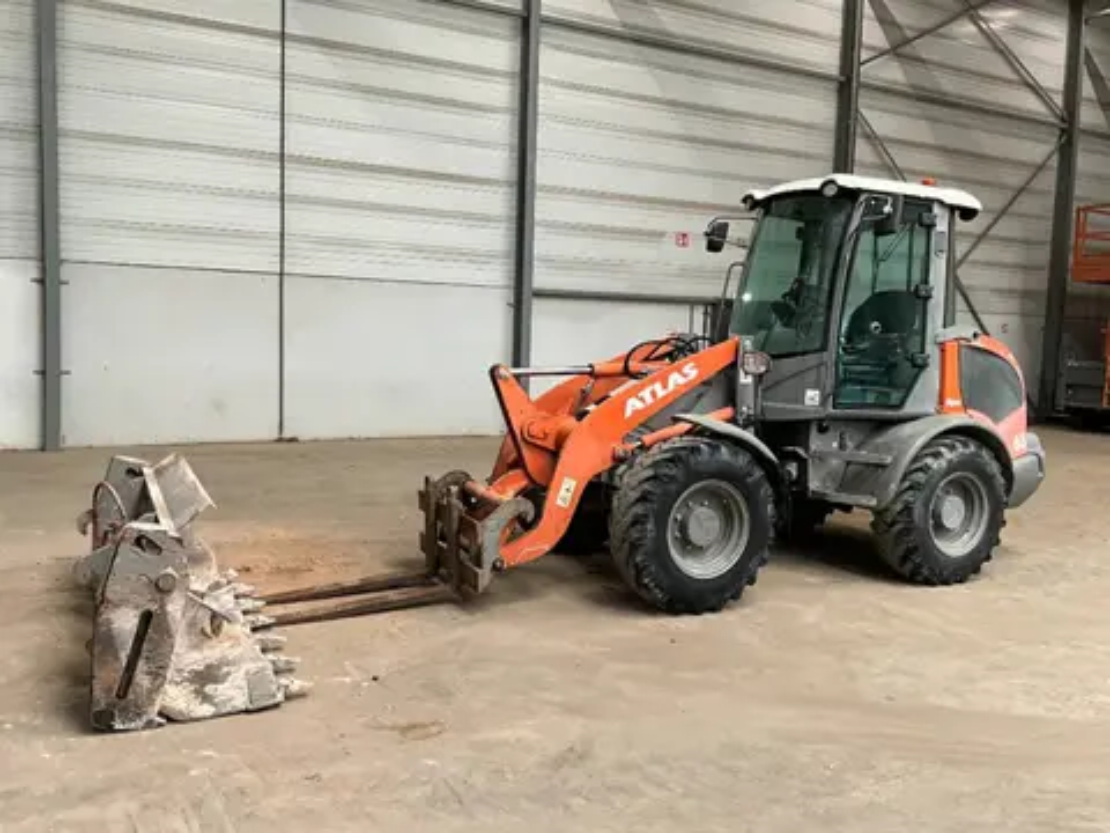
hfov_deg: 61.7
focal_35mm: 29
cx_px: 555
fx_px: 930
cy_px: 416
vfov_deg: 48.2
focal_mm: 3
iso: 64
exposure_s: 1/73
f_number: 1.8
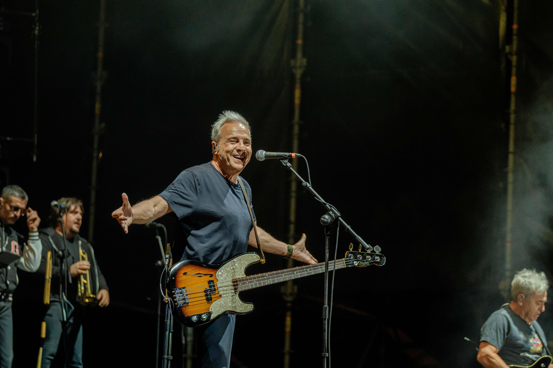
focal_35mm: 177
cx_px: 276
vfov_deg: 7.7
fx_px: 2723
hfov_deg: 11.6
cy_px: 184
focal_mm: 177.3
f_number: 5.6
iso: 1000
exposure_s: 1/200
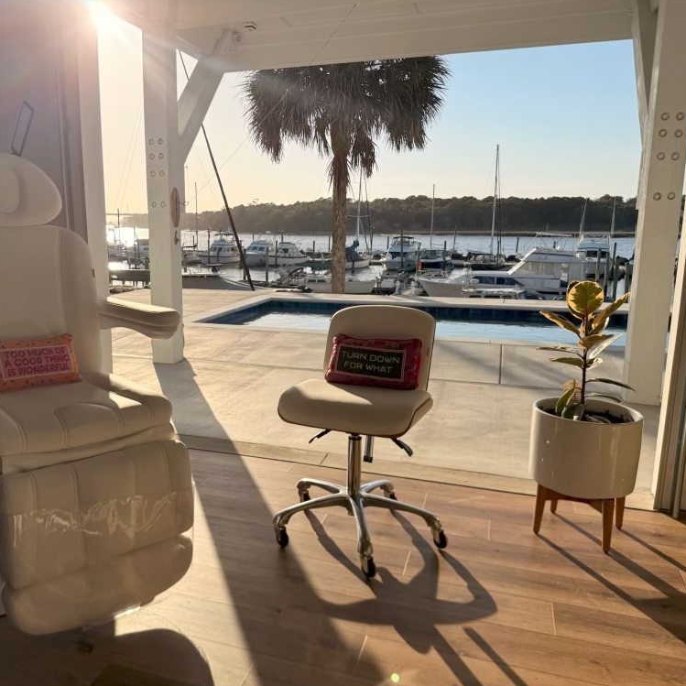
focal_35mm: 29
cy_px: 347
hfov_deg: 54.9
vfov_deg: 55.6
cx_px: 250
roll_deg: +0.2
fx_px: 650
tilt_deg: -10.7
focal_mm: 6.76
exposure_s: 1/9091
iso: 100
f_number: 1.78
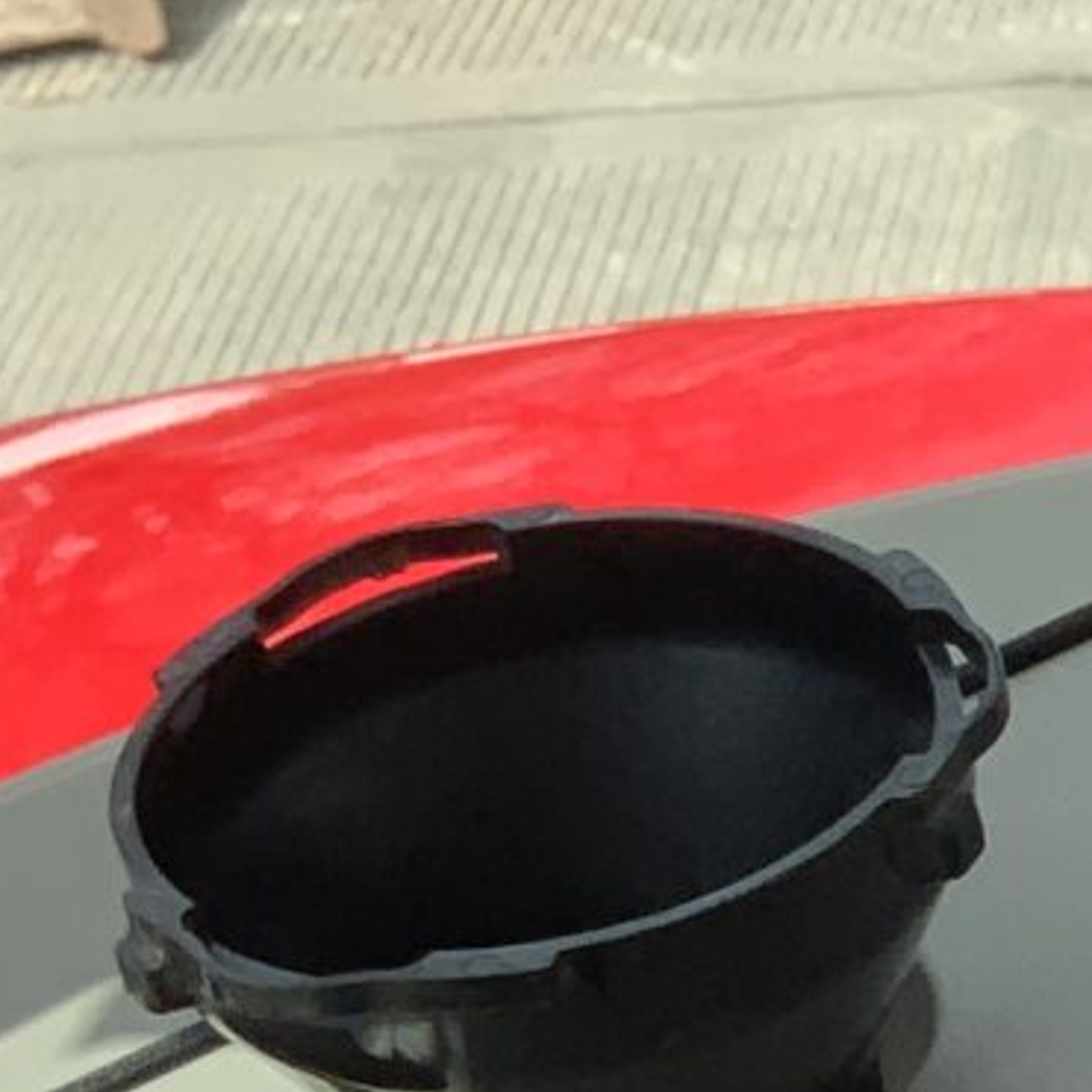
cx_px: 2434
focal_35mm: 177
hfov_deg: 9.1
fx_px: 6317
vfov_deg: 9.7
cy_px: 1307
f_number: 1.8
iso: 16
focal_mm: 3
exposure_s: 1/883
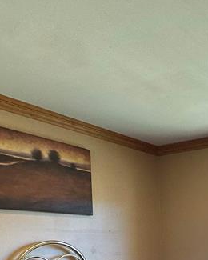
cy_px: 265
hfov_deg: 28.7
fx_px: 331
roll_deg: +1.0
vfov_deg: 37.8
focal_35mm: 43
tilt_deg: -4.0
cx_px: 269
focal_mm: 2.22
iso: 64
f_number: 2.2
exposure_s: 1/120
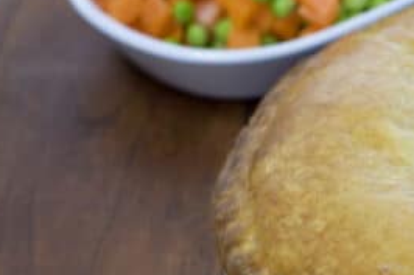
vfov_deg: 10.5
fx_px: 1506
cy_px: 153
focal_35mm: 131
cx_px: 495
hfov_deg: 15.1
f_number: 5
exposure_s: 1/160
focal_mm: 50
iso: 800
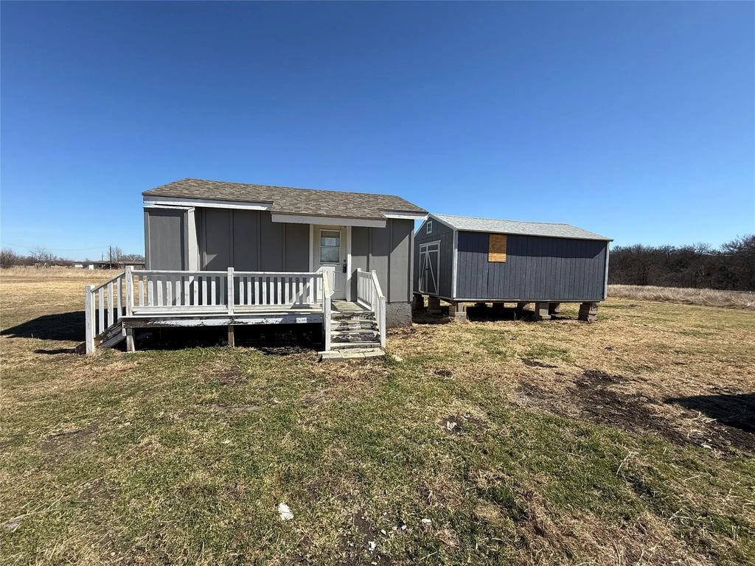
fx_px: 305
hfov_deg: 102.1
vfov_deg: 85.7
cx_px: 378
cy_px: 283
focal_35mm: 14
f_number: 2.2
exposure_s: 1/2024
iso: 50
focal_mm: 2.22
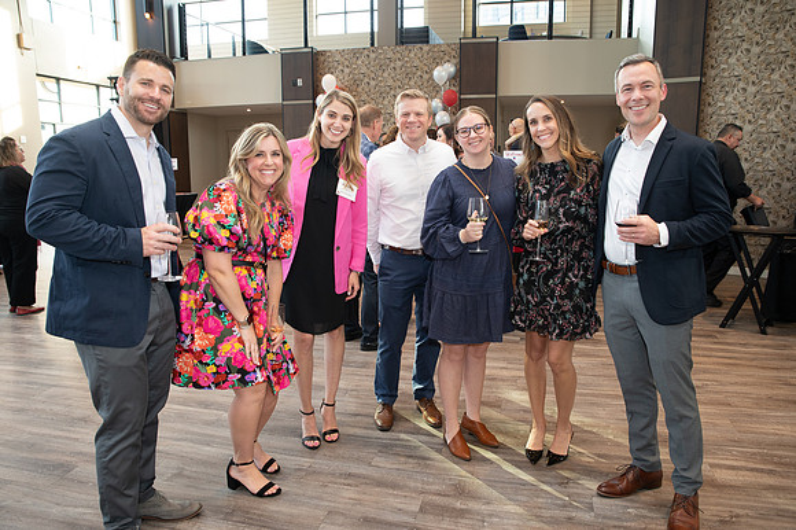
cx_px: 398
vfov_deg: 51.5
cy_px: 265
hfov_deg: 71.9
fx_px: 549
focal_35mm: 25
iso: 1250
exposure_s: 1/160
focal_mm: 24
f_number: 3.5
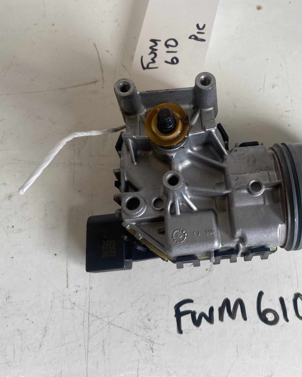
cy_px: 189
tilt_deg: -75.7
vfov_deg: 52.8
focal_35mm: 34
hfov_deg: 42.3
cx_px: 219
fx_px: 380
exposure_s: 1/153
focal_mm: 4.25
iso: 32
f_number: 1.8
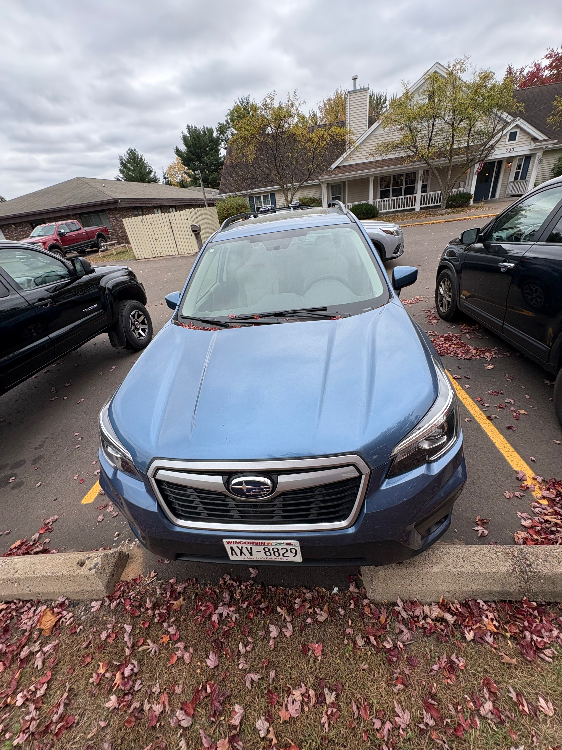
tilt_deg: -29.4
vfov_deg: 102.1
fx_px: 303
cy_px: 375
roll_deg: +6.6
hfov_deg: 85.7
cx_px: 281
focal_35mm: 14
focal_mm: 2.22
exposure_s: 1/515
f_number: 2.2
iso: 40
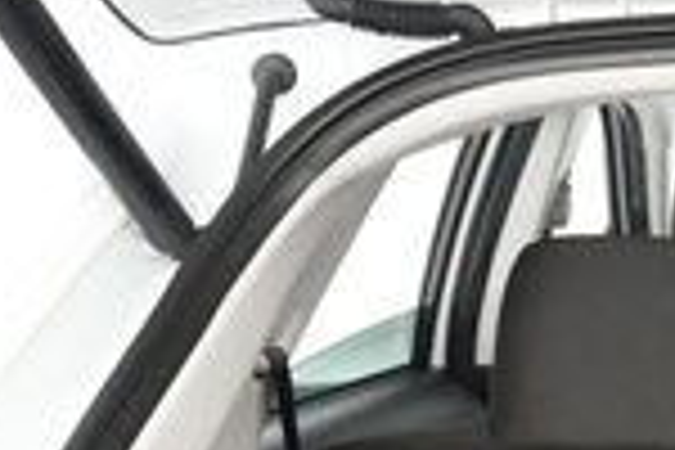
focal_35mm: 107
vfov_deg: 11.7
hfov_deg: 17.0
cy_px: 855
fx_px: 2006
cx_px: 1048
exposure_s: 1/160
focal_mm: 25
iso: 8000
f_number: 2.8
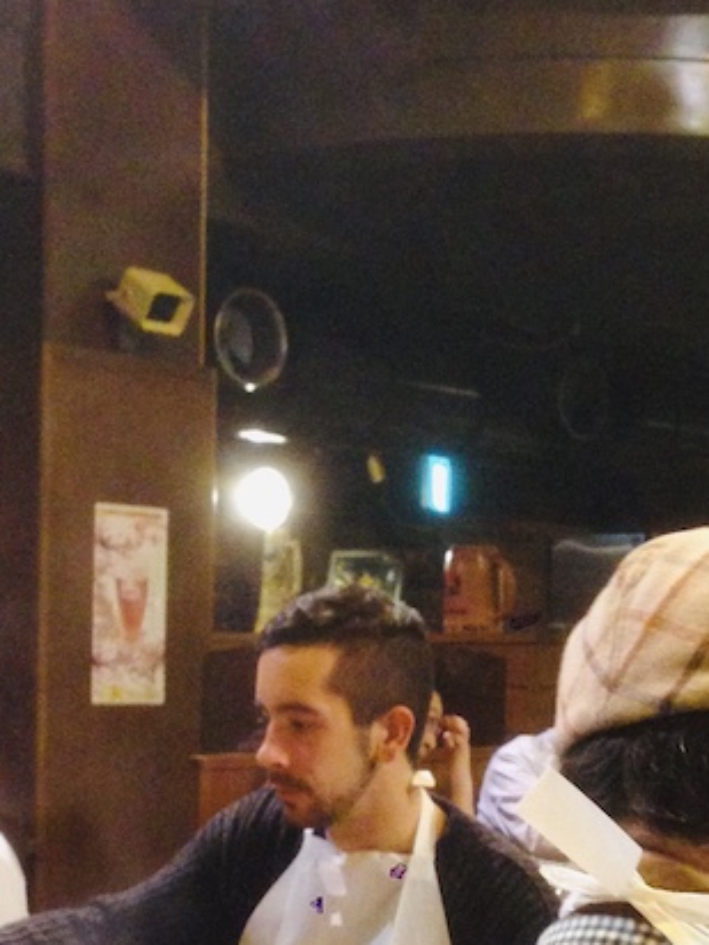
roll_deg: -1.1
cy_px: 663
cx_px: 519
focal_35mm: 82
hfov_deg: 17.9
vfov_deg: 23.7
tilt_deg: +1.0
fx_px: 2239
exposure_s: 1/20
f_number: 2.4
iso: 250
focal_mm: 4.12
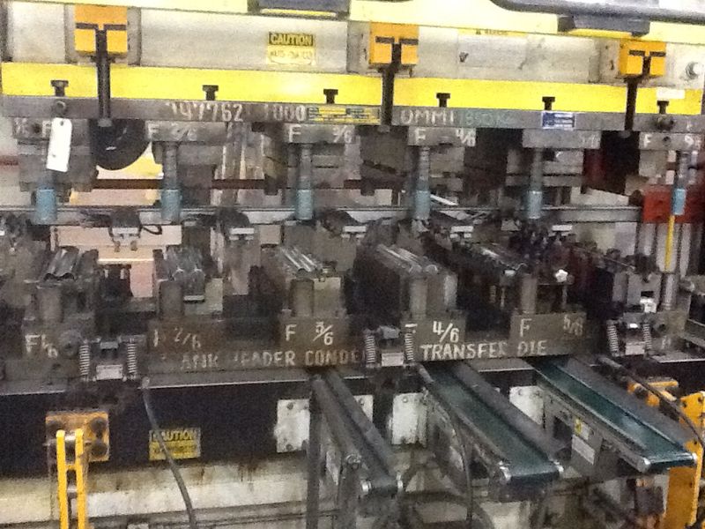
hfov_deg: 42.9
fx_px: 896
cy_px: 264
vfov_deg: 32.9
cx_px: 352
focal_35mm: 44
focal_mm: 2.03
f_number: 2.4
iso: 640
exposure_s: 1/15
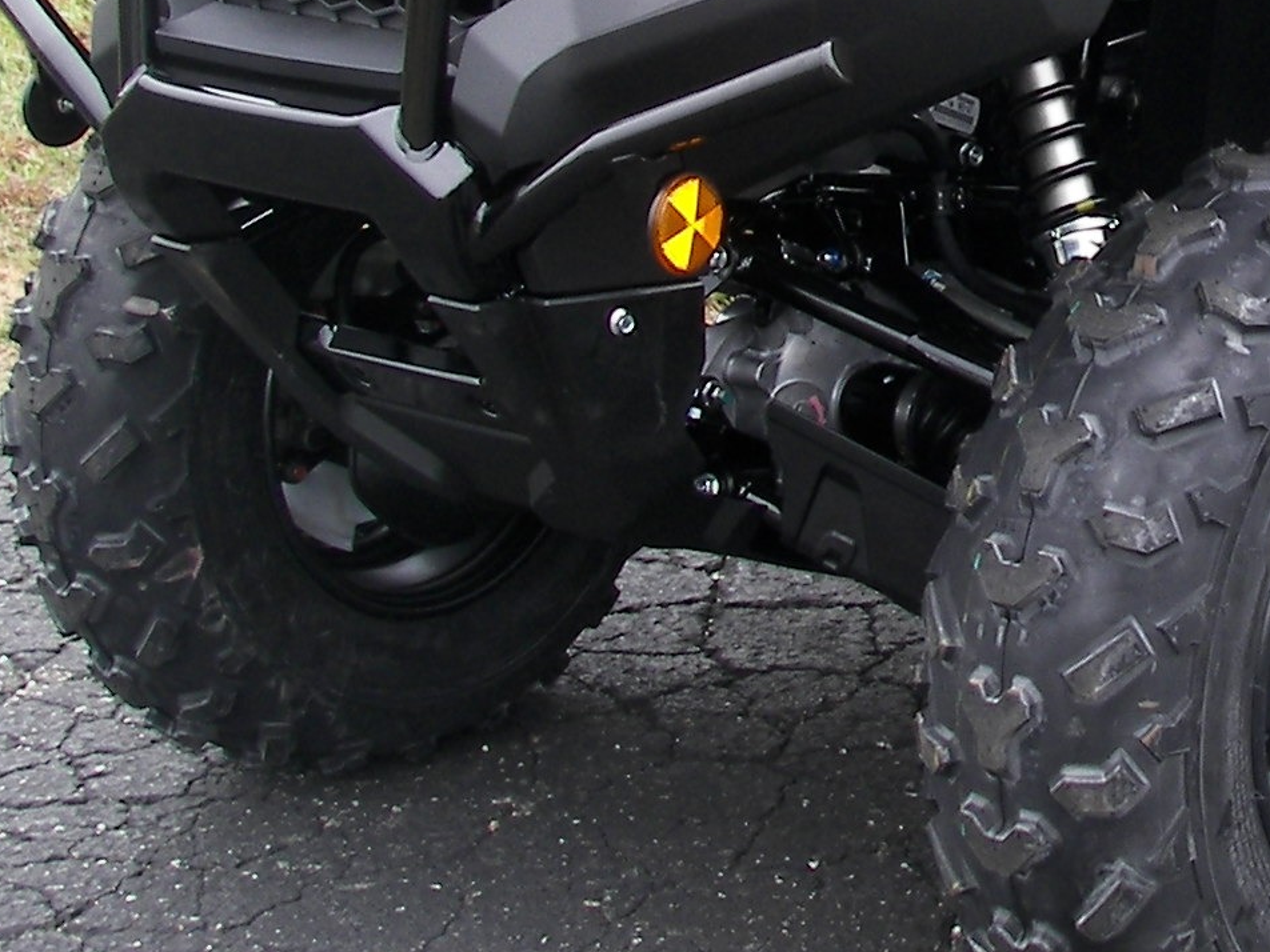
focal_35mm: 98
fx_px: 3595
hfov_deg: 19.4
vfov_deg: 14.8
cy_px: -33
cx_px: 1283
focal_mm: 6
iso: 50
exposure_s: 1/50
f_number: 2.8
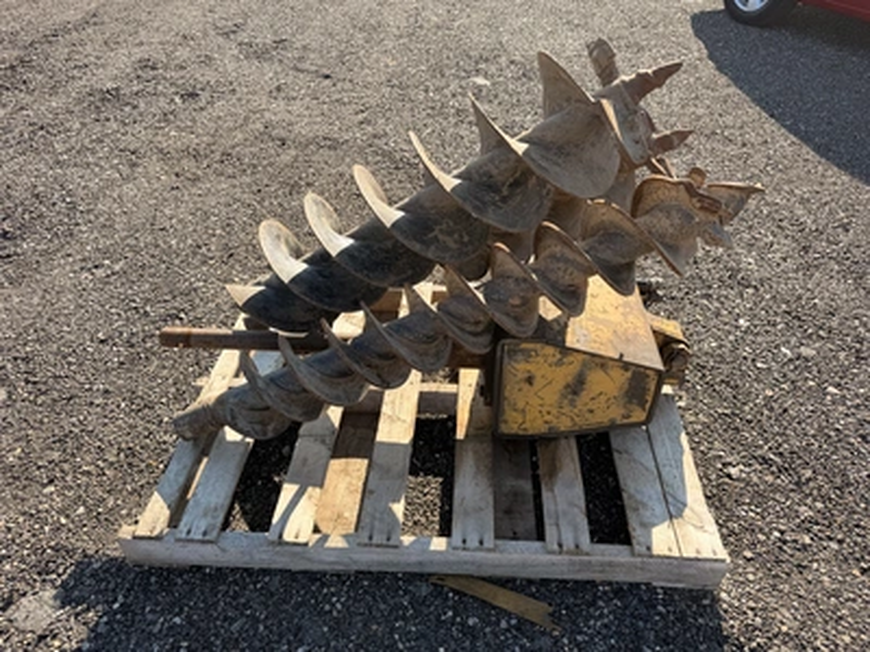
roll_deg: -2.7
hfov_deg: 71.6
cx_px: 435
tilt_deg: -33.8
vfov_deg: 56.8
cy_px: 326
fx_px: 603
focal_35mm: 24
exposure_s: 1/1410
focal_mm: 6.76
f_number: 1.78
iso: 80
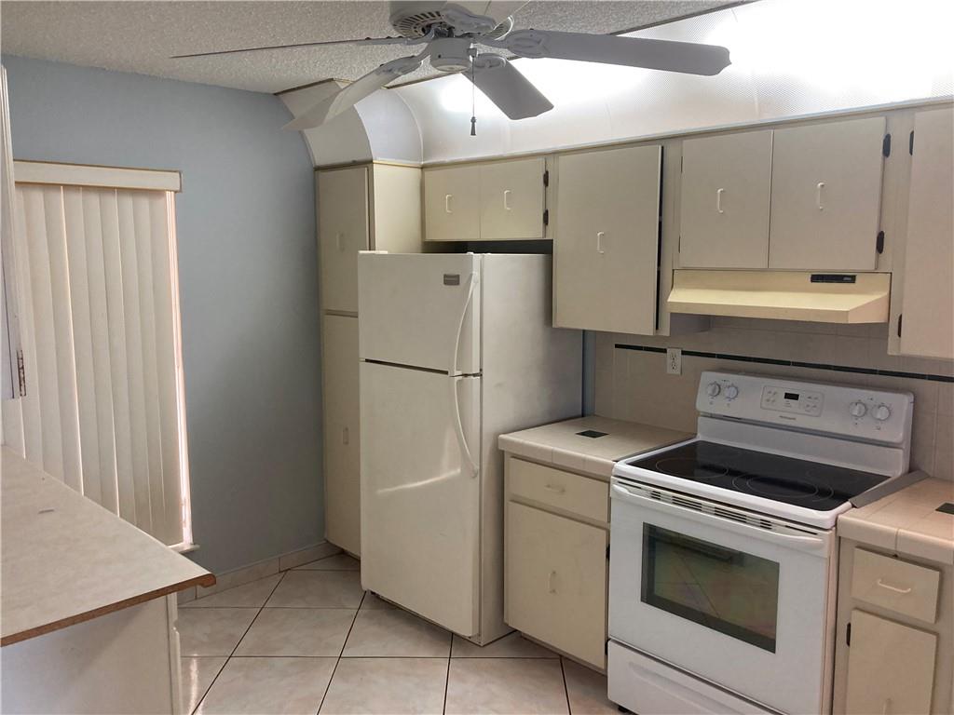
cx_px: 477
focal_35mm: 28
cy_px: 358
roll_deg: +0.5
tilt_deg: -7.2
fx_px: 772
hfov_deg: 63.4
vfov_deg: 49.7
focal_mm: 3.99
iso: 125
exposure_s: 1/60
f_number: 1.8
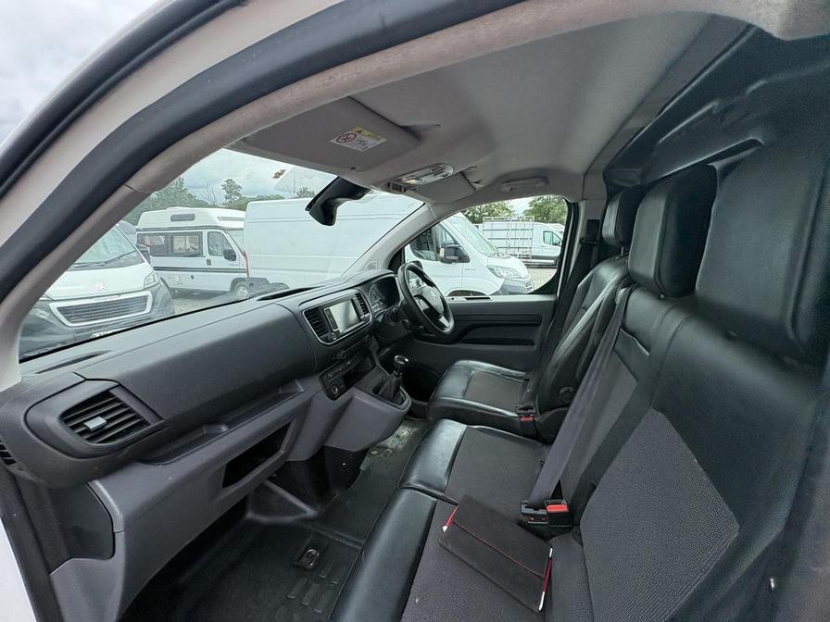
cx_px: 415
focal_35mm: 14
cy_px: 311
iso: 64
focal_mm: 2.22
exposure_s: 1/796
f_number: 2.2
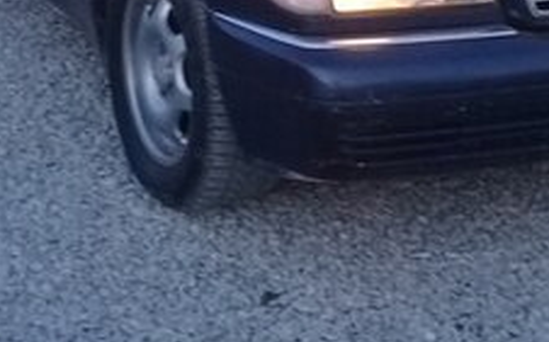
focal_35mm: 96
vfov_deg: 12.8
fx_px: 1436
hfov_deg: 21.6
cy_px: -193
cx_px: 362
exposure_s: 1/33
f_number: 2.2
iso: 125
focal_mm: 3.3
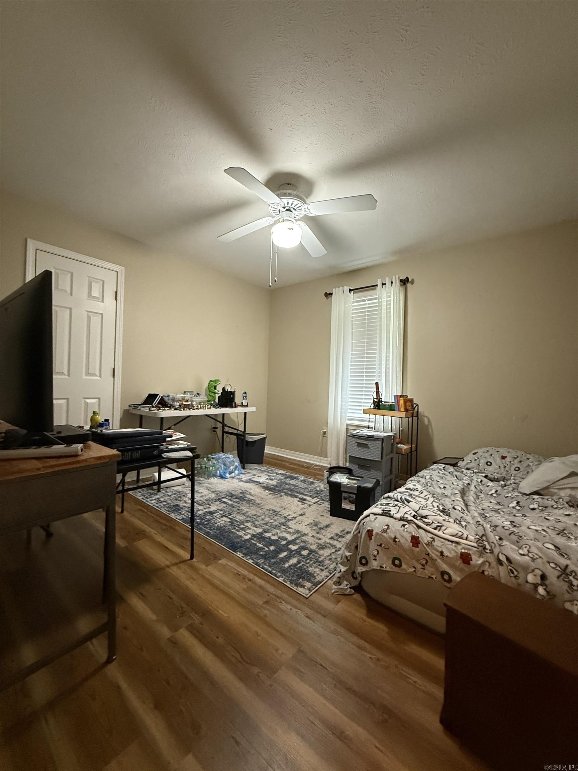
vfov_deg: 102.1
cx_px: 289
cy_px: 386
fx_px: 312
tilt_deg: +0.0
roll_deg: -2.3
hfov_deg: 85.7
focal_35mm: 14
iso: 640
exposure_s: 1/60
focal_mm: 2.22
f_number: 2.2
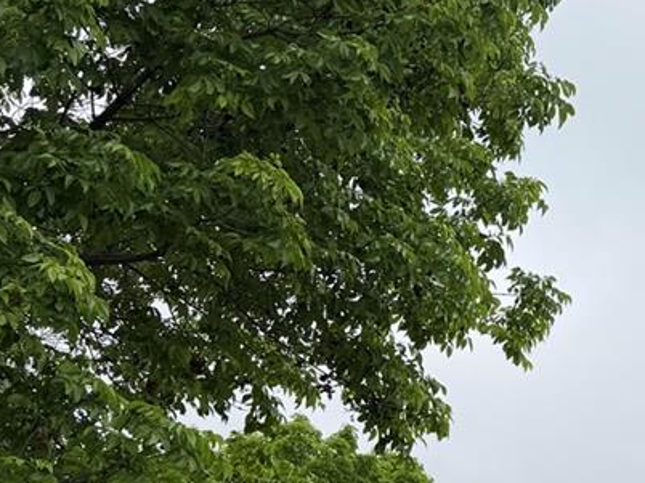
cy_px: 554
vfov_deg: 16.5
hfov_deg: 20.1
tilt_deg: +12.0
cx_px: 927
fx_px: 1601
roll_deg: -3.7
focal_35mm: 86
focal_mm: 6.76
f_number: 1.78
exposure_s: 1/2525
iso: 80
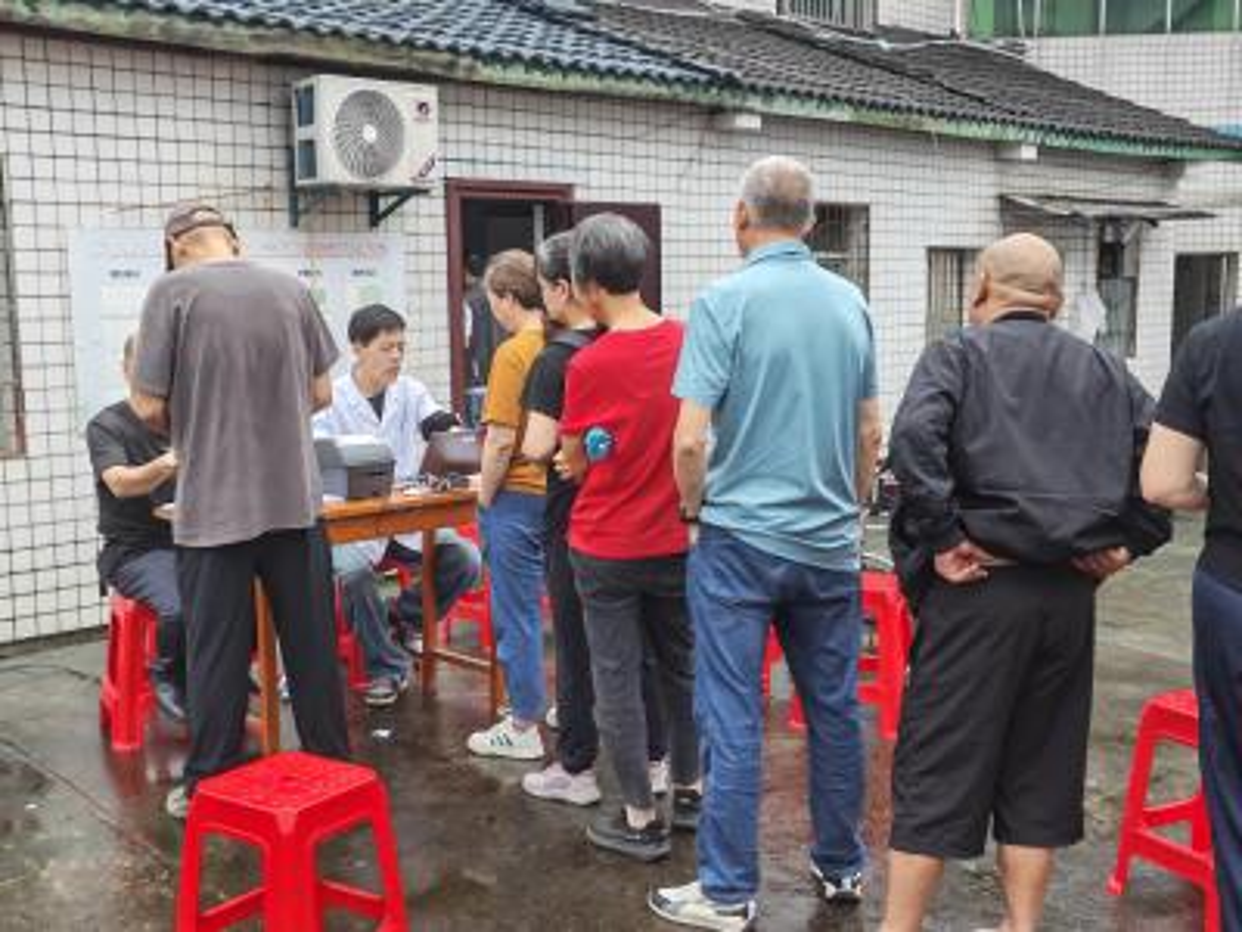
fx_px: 1471
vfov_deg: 35.1
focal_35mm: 41
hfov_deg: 45.8
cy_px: 466
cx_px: 621
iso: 160
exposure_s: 1/500
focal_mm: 5.52
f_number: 1.9
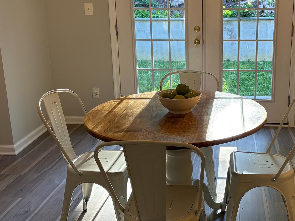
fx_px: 392
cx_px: 210
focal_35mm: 46
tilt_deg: -13.2
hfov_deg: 40.4
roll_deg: +1.0
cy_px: 90
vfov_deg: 31.4
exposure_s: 1/120
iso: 125
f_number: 1.6
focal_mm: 5.96
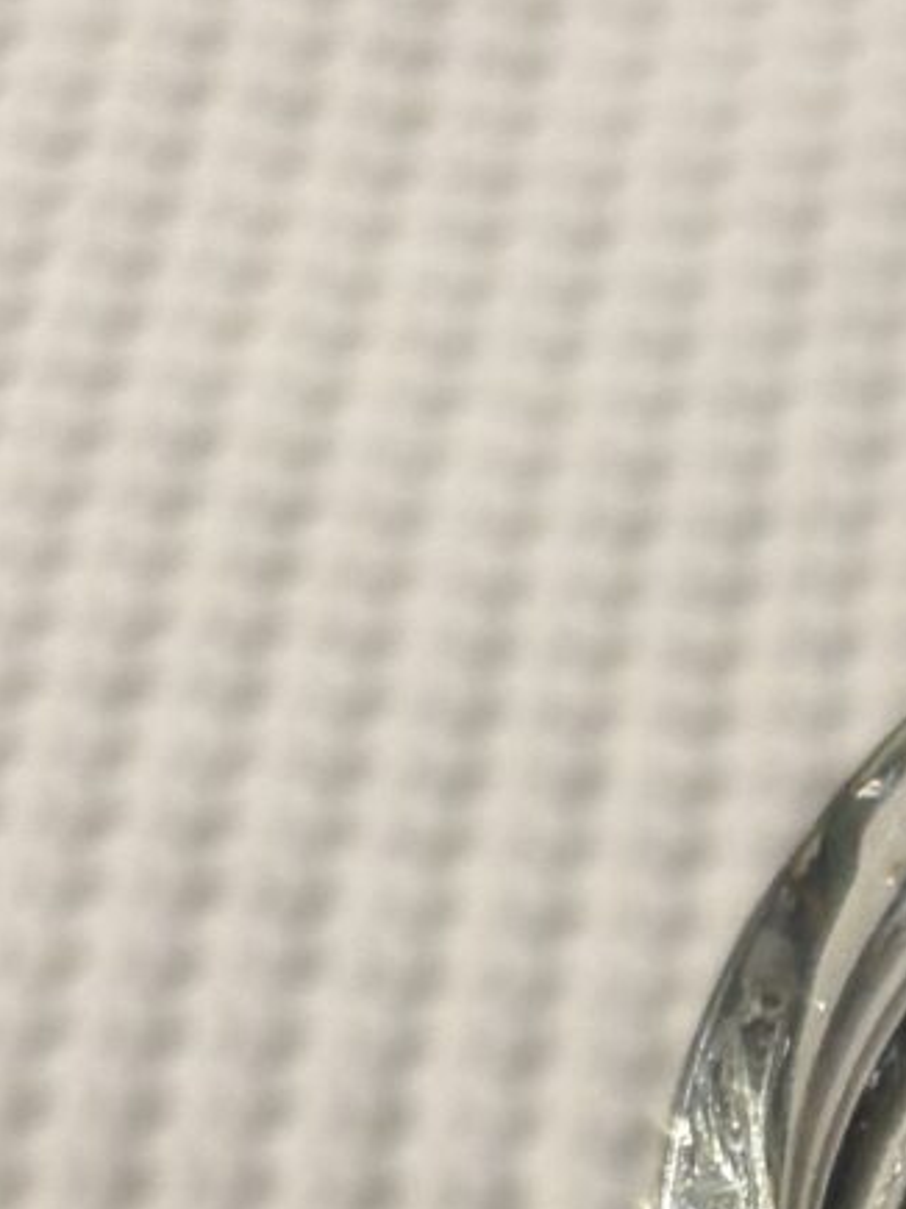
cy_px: 2201
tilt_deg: -55.2
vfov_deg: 11.9
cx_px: 2040
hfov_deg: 8.9
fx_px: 5342
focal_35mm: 153
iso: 160
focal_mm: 5.96
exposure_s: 1/60
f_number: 1.6
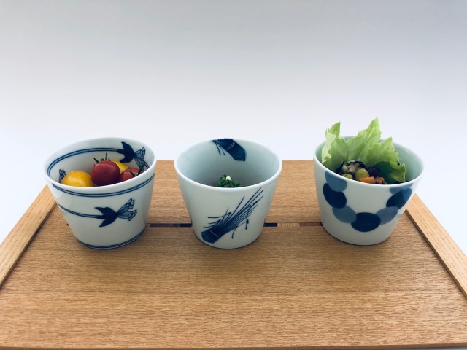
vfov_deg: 49.7
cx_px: 234
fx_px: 378
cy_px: 175
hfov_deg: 63.4
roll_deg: +0.8
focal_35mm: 28
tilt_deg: -28.4
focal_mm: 3.99
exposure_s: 1/20
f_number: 1.8
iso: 40
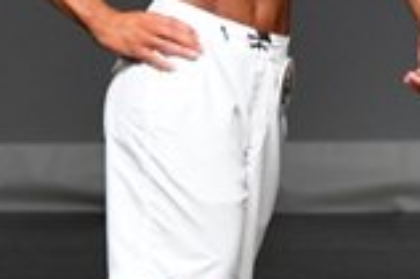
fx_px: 17179
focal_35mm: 1474
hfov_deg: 1.4
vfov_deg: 0.9
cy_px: 66
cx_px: 39
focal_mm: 200
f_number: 5.6
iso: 2500
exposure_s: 1/400
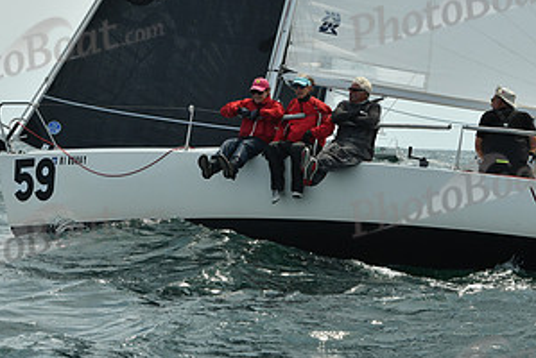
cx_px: 258
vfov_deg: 5.5
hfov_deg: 8.2
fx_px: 3756
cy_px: 123
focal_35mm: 252
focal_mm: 130
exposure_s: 1/1250
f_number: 9
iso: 320
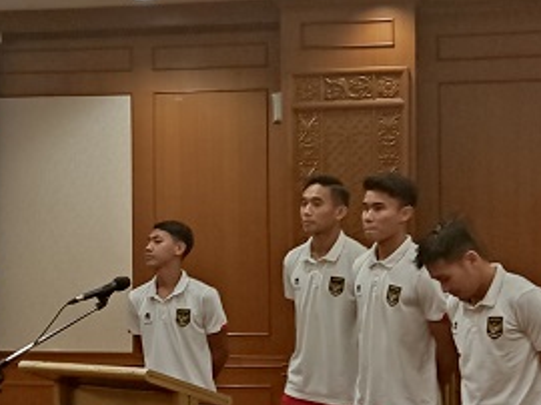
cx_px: 160
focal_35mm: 84
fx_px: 1312
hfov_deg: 23.2
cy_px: 253
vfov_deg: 17.5
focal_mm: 4.71
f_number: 1.79
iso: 425
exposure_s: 1/33
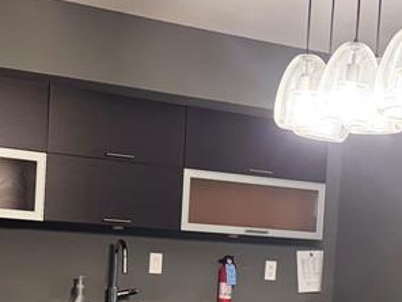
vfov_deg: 17.4
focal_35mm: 83
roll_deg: -3.3
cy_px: 287
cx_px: 297
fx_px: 964
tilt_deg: -3.0
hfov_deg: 23.3
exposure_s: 1/60
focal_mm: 6.76
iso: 400
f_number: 1.78
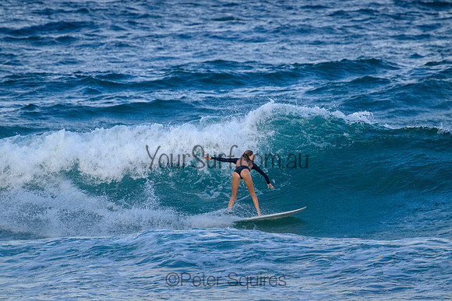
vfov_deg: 1.7
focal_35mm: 800
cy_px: 150
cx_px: 226
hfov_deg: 2.6
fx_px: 10046
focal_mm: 800
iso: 2500
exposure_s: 1/1600
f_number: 11
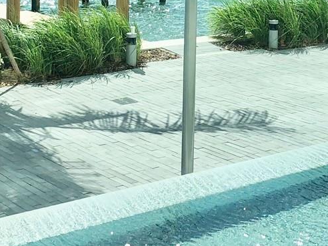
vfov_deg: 15.5
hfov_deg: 21.5
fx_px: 862
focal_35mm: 91
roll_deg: -0.4
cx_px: 169
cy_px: -62
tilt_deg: -3.8
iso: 20
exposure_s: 1/2667
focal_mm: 4
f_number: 1.8
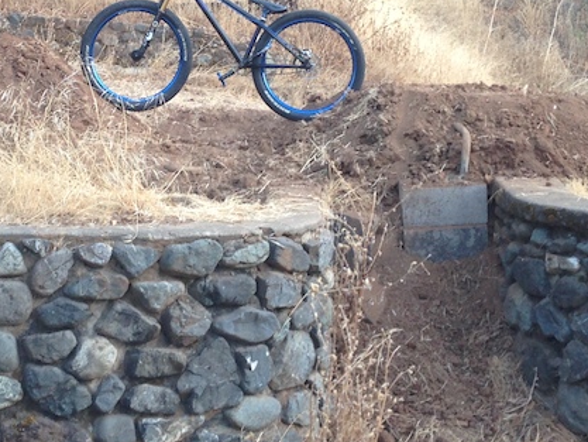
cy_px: 116
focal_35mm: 81
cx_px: 193
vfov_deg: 18.1
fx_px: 1376
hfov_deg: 24.0
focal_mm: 4.12
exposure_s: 1/40
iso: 50
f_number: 2.4
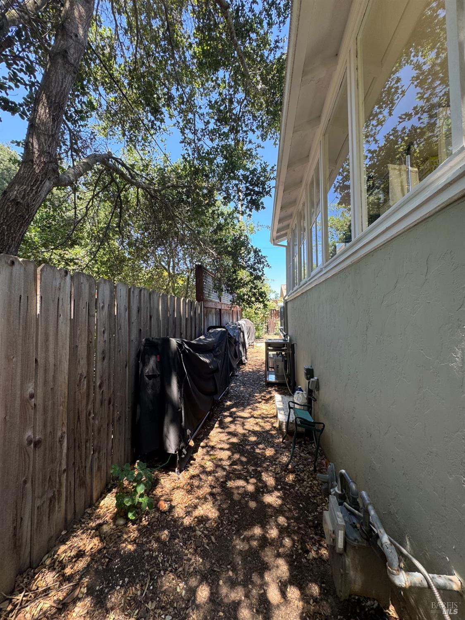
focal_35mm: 14
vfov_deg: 102.1
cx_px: 232
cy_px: 310
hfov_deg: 85.7
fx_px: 251
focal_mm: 2.22
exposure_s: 1/99
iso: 40
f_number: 2.2
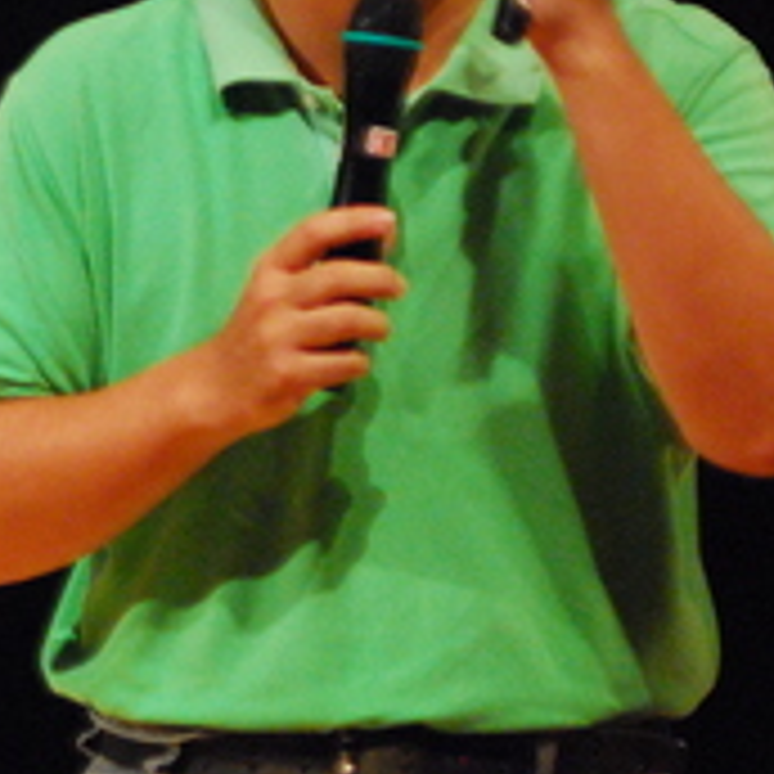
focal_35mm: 1041
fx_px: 26334
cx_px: -189
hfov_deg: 1.7
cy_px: 385
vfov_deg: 1.7
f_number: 2.8
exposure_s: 1/60
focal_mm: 200
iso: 1600
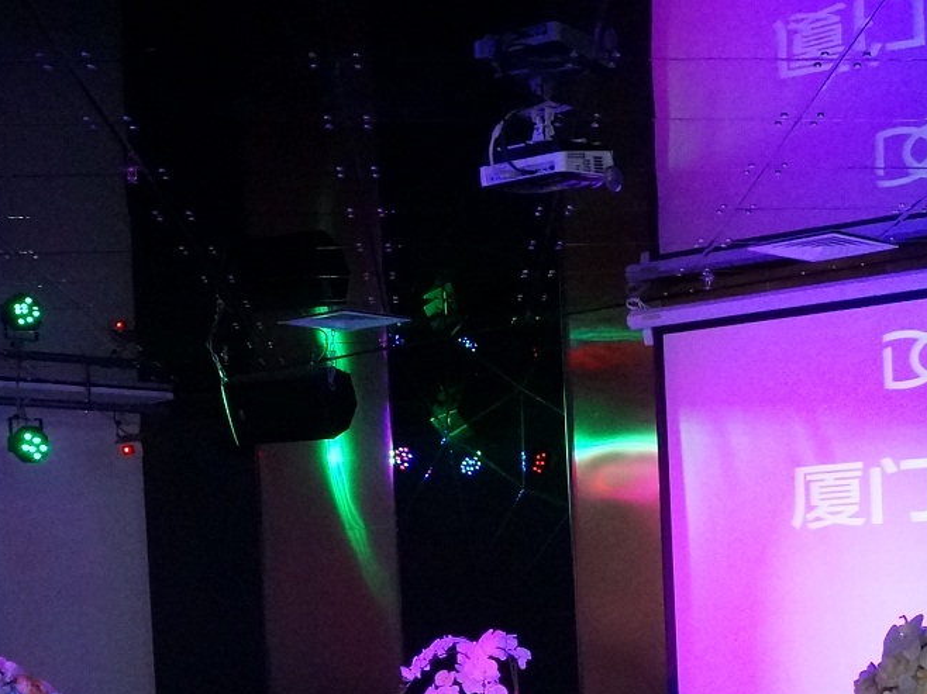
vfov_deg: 19.1
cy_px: 720
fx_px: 1993
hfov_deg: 25.5
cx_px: 793
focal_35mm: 74
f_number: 6.3
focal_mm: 17
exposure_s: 1/60
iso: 3200
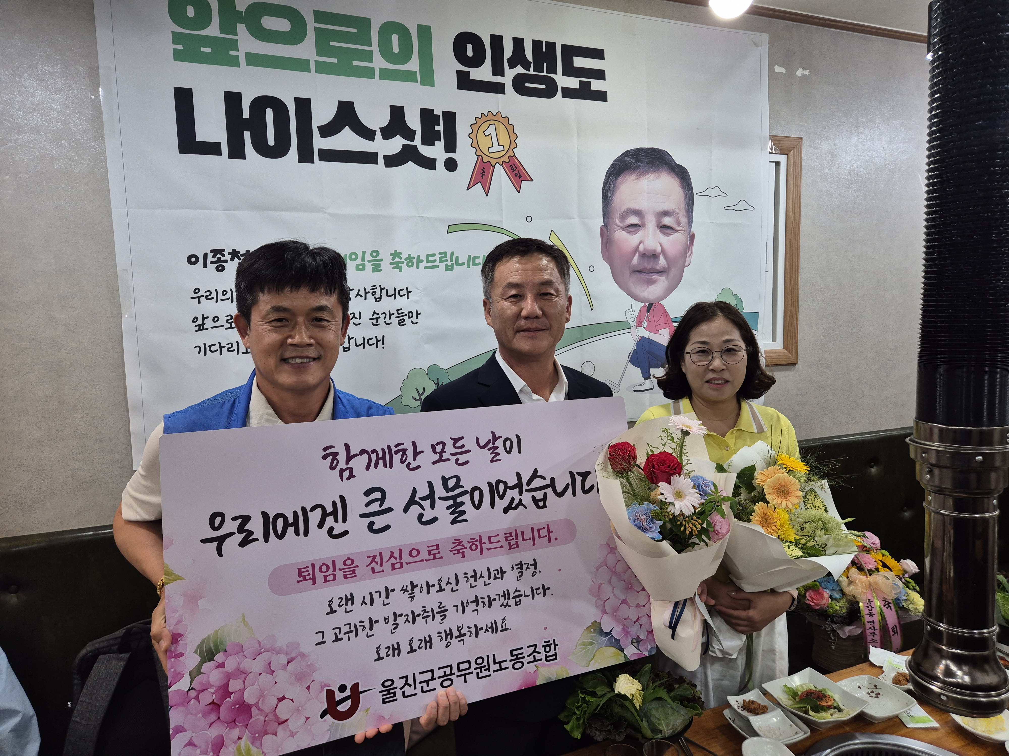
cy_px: 378
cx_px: 504
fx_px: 670
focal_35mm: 23
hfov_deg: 73.9
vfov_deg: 58.9
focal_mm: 5.4
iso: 160
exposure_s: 1/120
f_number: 1.8
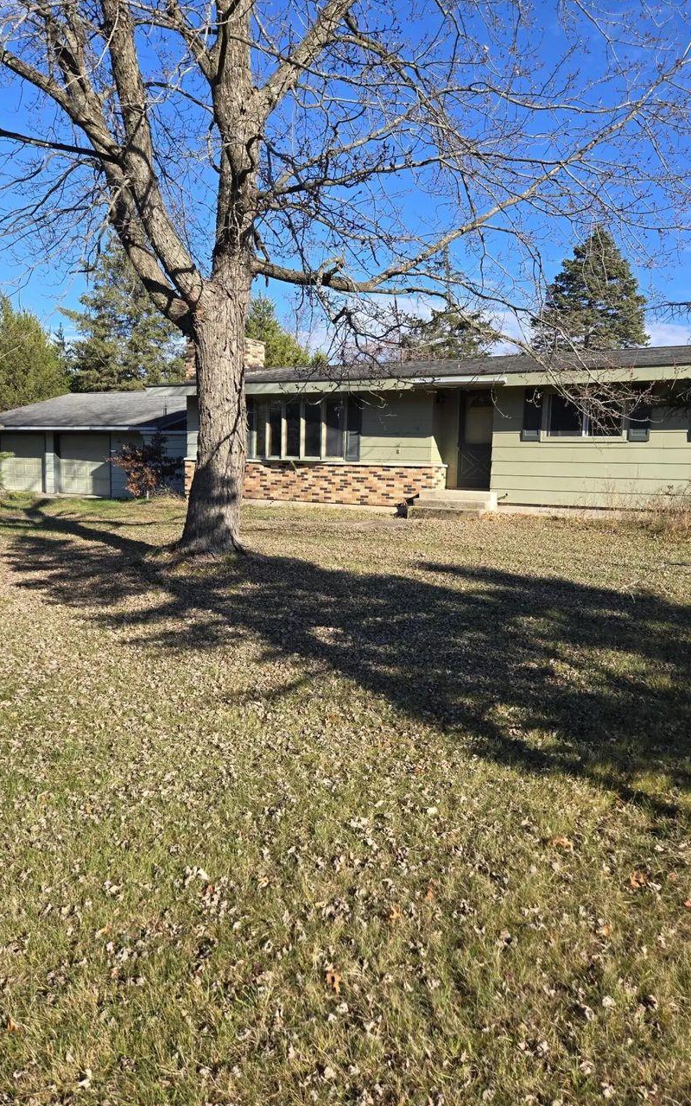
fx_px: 783
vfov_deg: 70.4
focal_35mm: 26
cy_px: 560
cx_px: 377
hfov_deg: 47.5
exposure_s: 1/2921
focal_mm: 5.4
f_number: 1.8
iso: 64
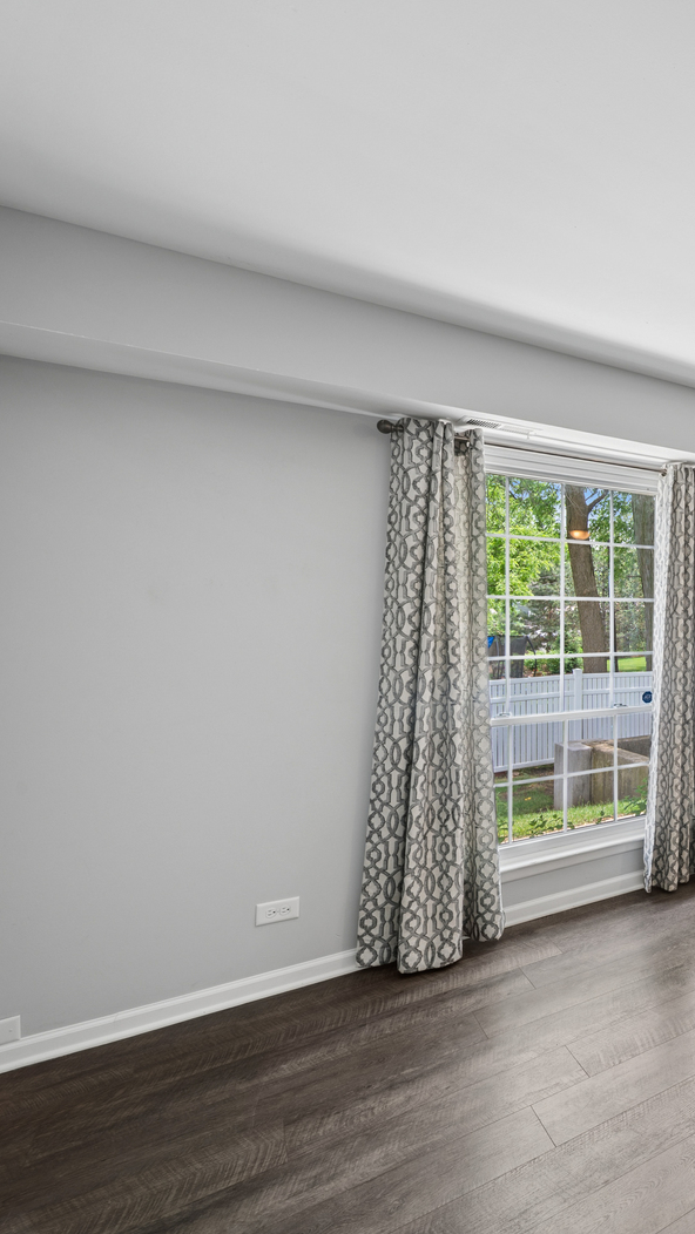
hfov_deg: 39.0
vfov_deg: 83.8
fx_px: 688
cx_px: 835
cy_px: 619
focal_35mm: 21
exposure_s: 1/4
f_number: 8
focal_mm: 13
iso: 400
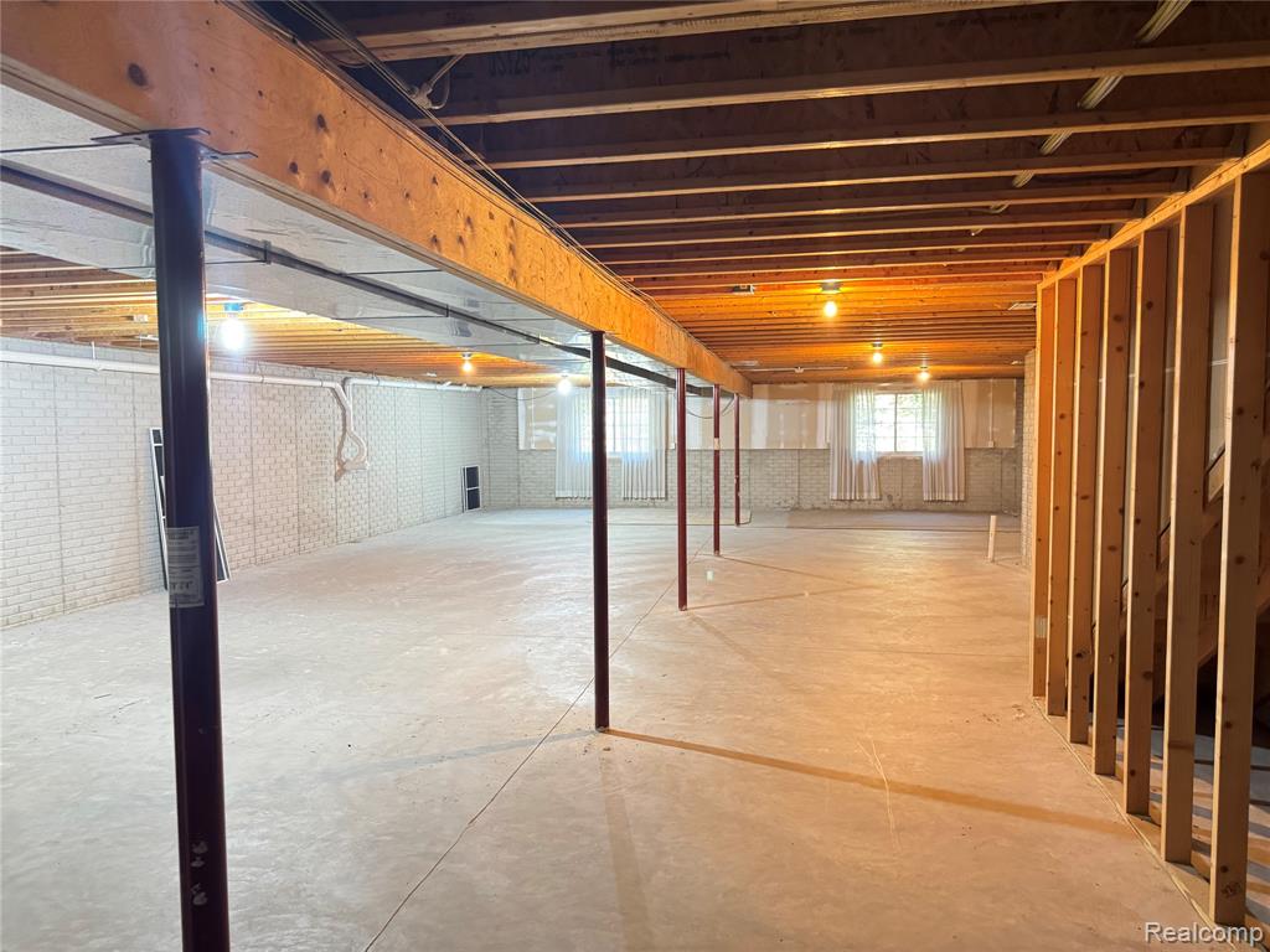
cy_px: 476
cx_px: 635
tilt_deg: -4.1
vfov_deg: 56.8
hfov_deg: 71.6
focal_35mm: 24
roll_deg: +0.6
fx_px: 881
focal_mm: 6.76
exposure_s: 1/30
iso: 800
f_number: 1.78
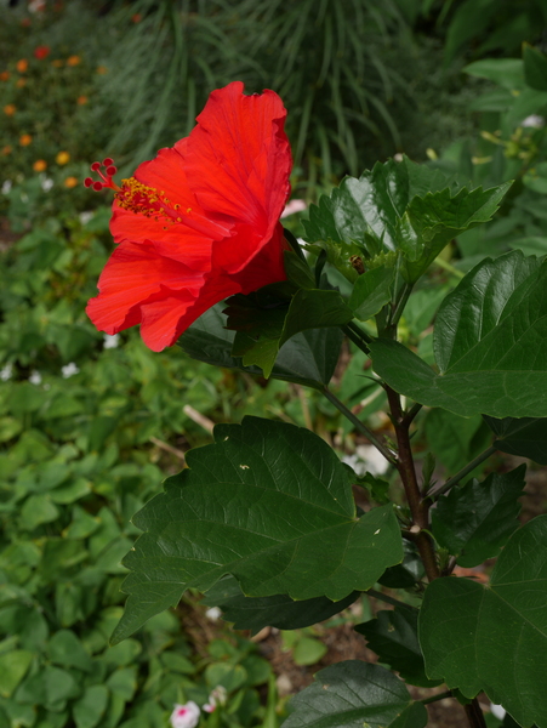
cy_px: 364
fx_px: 1052
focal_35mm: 50
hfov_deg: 29.1
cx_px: 274
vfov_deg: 38.2
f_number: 9
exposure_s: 1/320
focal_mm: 25
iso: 200
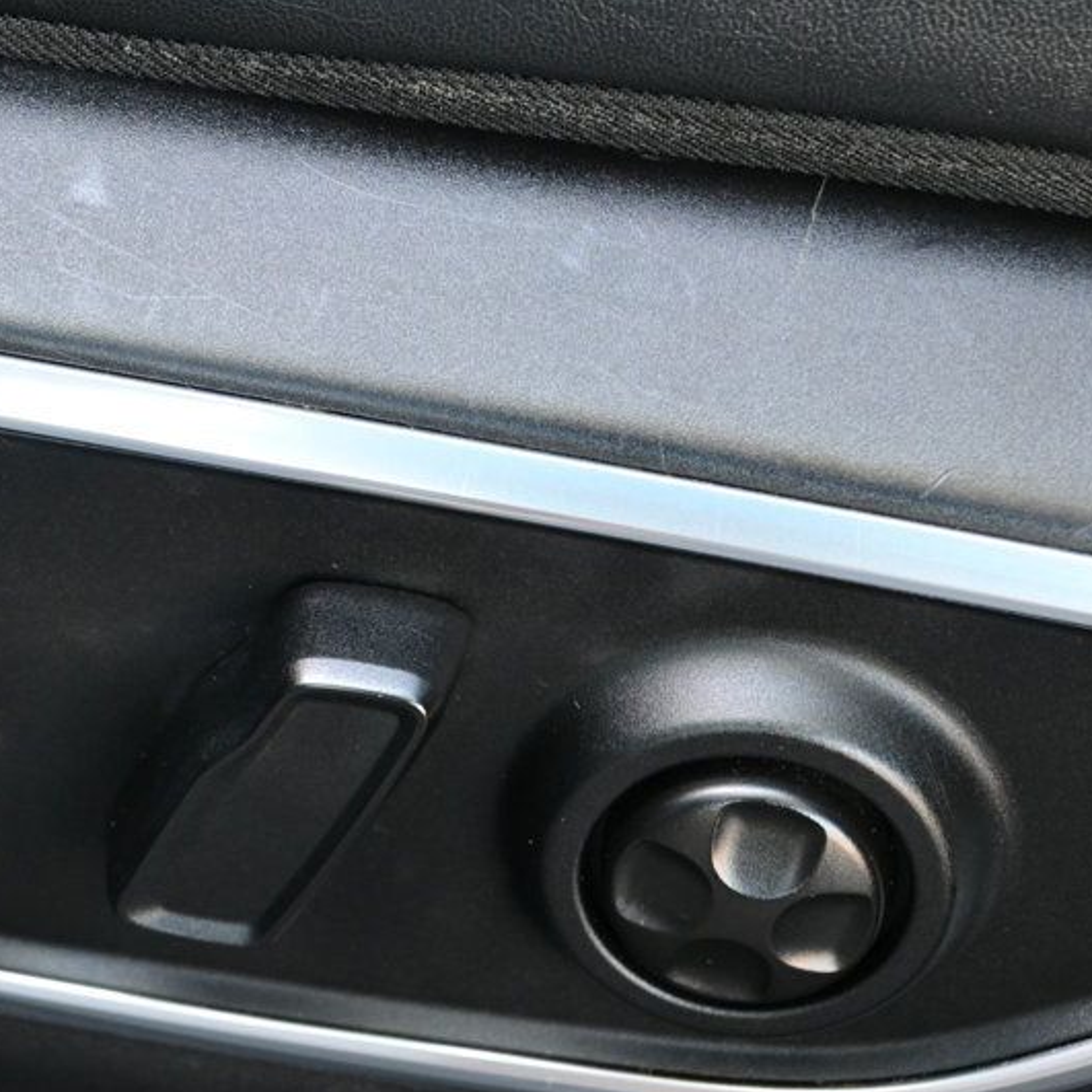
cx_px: 249
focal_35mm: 101
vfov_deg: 17.2
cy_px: 664
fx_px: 3598
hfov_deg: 17.1
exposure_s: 1/60
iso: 1600
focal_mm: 41
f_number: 5.6
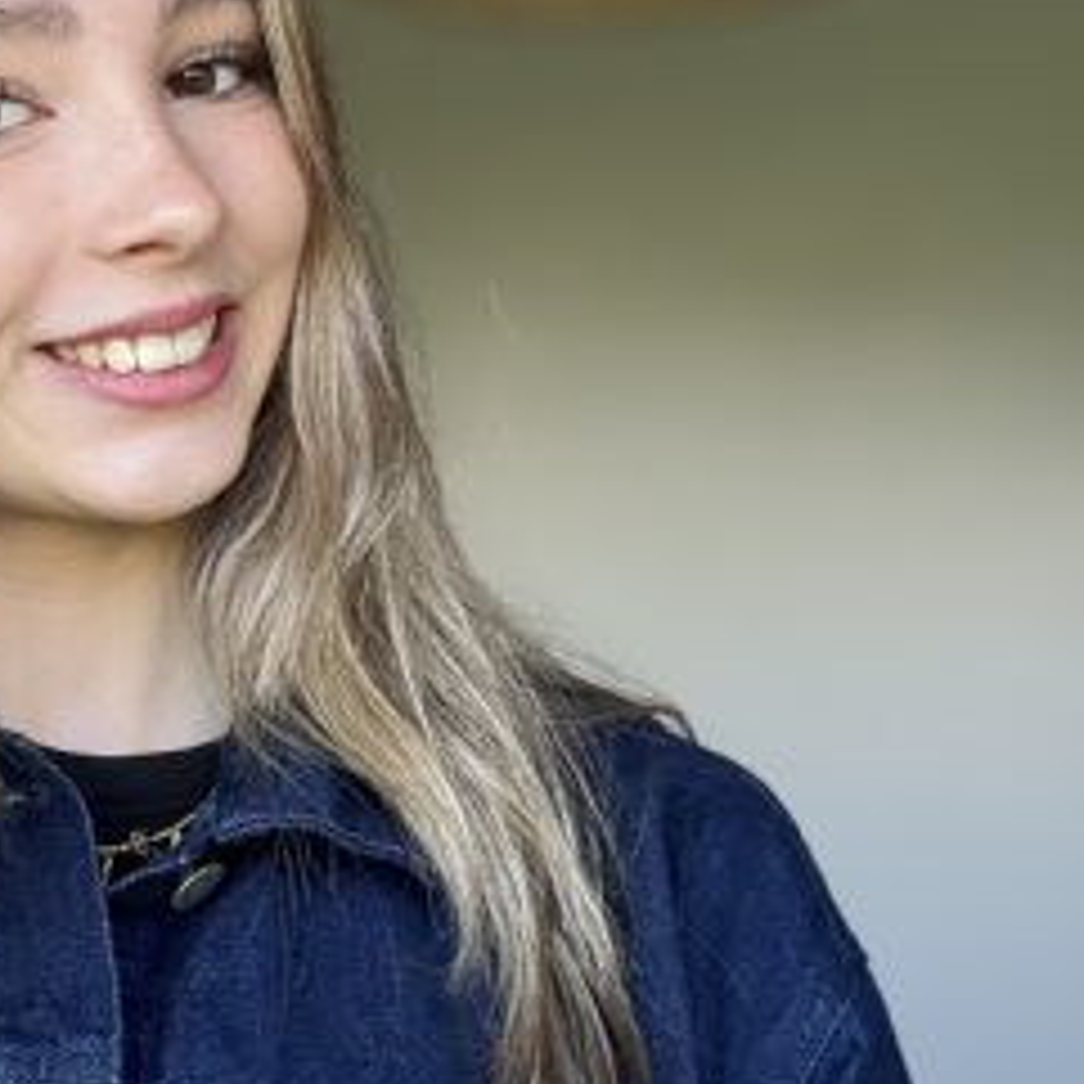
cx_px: 153
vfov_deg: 26.1
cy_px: 441
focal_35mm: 66
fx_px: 2338
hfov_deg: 25.5
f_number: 1.9
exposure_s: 1/121
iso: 40
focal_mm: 2.69
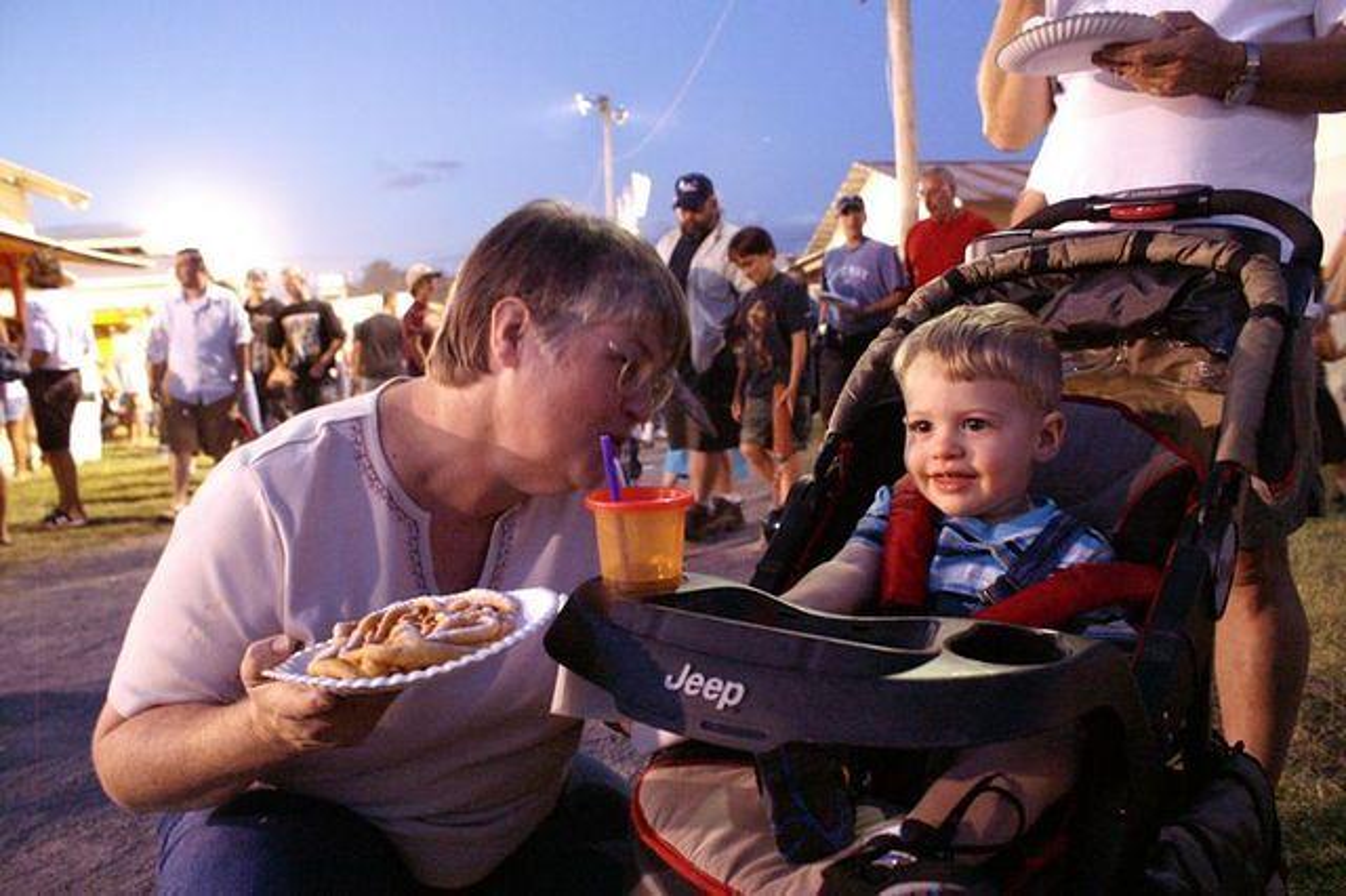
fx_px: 1009
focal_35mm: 27
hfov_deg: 67.4
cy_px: 448
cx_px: 673
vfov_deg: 47.9
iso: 3200
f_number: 3.5
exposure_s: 1/30
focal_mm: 18
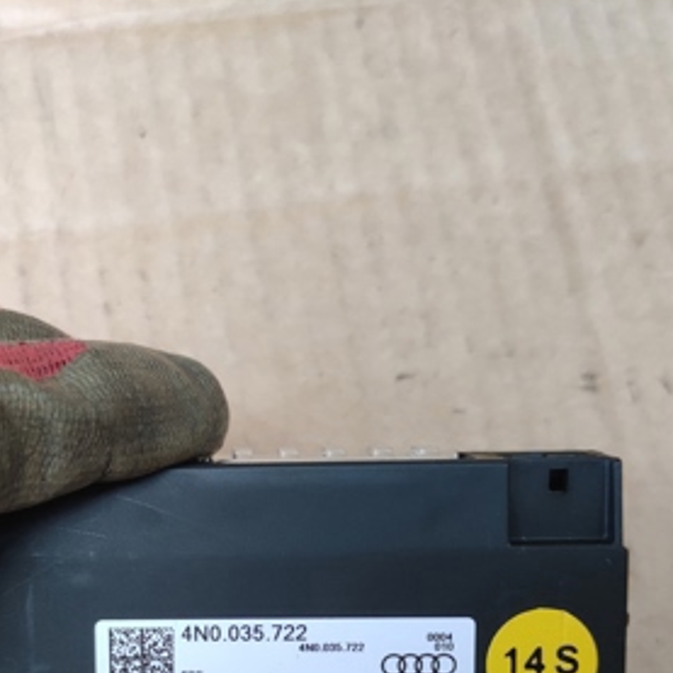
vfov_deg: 32.2
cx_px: 267
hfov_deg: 33.3
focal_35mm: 51
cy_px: 571
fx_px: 1122
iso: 165
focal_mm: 5.43
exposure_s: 1/120
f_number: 1.89
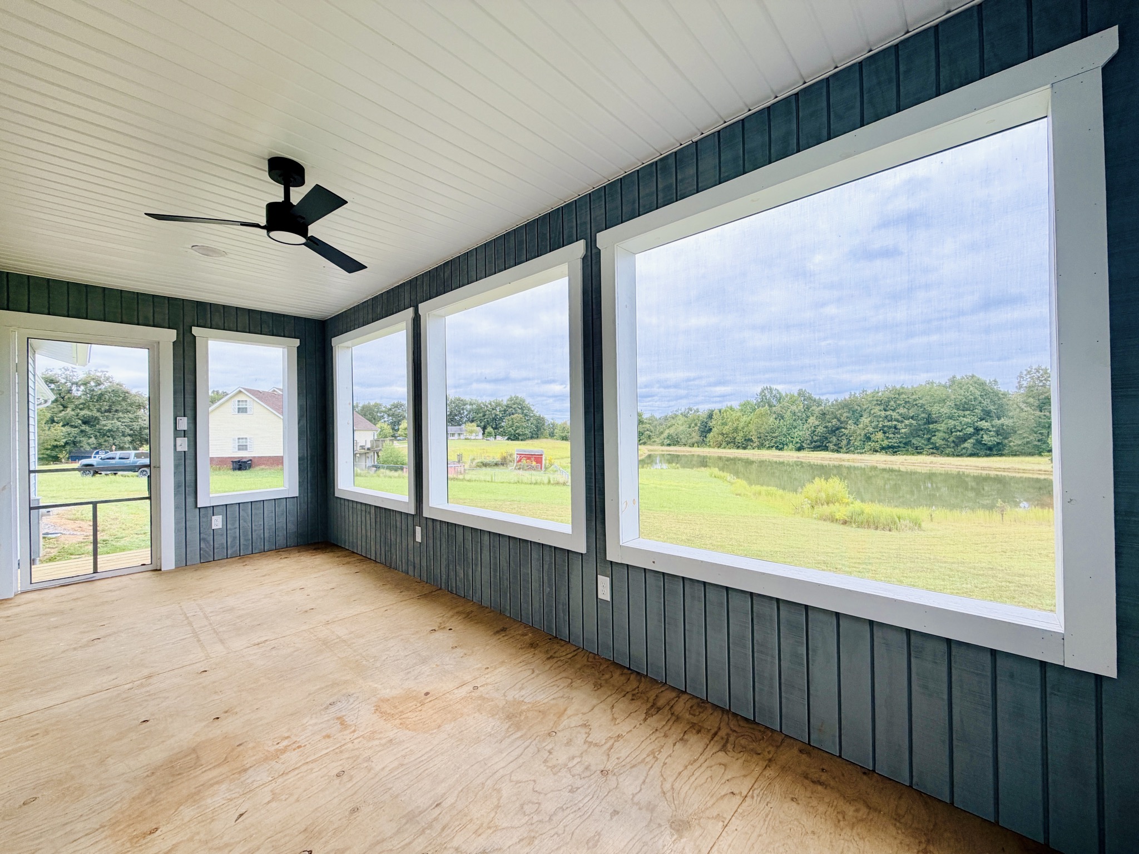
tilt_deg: +0.3
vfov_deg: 85.7
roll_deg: +0.4
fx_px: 461
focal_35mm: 14
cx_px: 570
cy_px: 427
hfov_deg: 102.1
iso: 50
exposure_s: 1/323
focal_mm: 2.22
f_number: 2.2
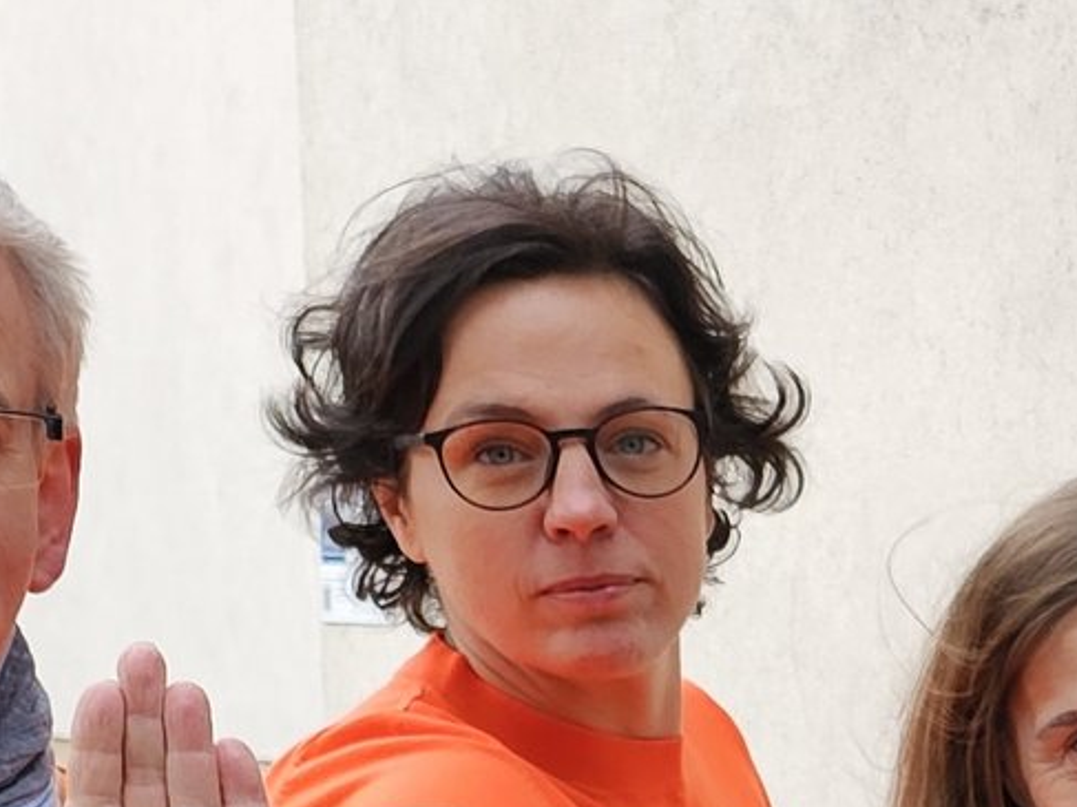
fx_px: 4230
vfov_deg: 10.4
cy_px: 1309
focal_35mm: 136
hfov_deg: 12.8
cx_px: 2079
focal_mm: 6.3
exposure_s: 1/180
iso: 50
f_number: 1.7
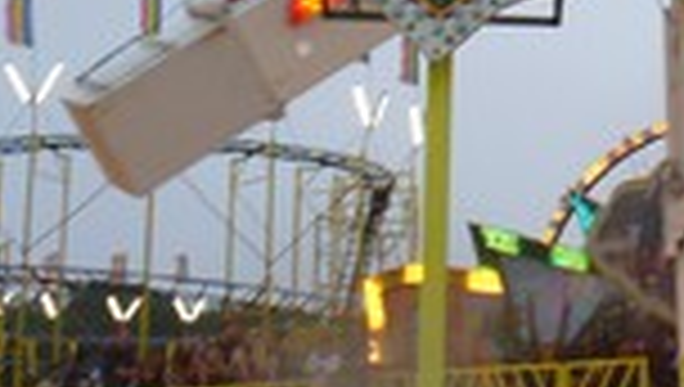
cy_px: -140
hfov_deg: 19.7
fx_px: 1925
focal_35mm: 106
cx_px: 634
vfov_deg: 11.2
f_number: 2.8
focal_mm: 6.1
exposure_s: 1/30
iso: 100
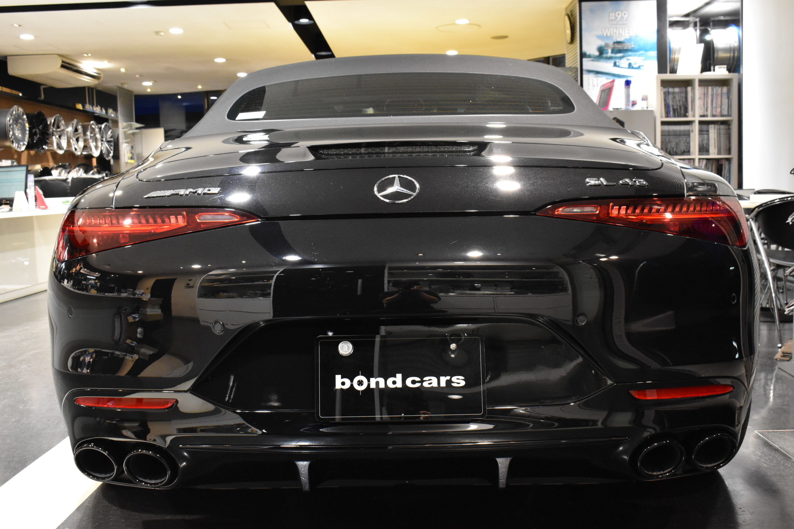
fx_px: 860
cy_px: 264
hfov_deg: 49.6
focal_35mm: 39
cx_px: 397
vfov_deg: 34.2
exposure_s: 1/40
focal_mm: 26
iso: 2500
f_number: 8
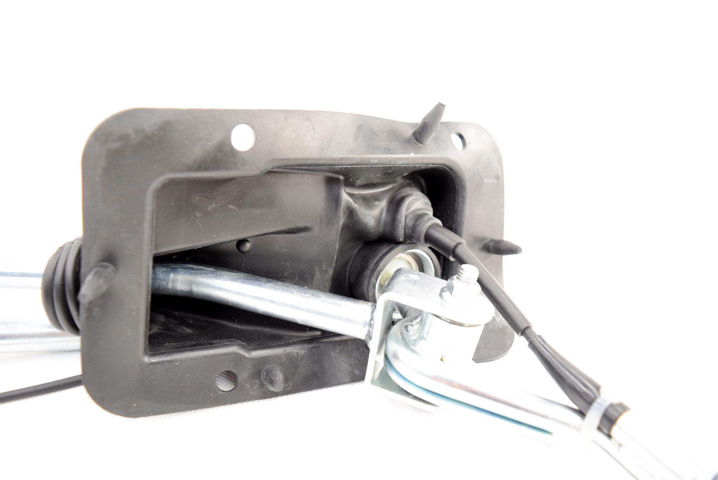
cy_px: 240
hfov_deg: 67.3
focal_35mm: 27
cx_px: 359
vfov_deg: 48.0
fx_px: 539
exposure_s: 1/60
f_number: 4
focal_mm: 18
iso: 640
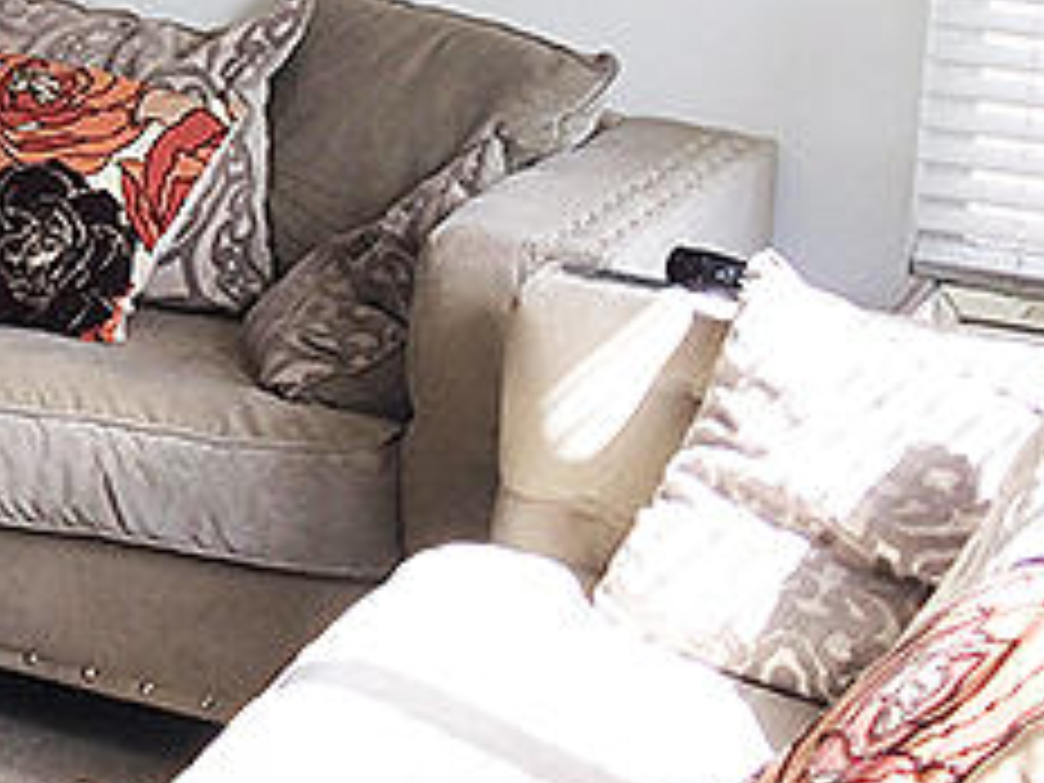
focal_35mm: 100
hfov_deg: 17.5
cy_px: -144
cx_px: -558
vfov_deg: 14.4
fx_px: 3016
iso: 40
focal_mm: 4.15
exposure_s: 1/120
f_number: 2.2
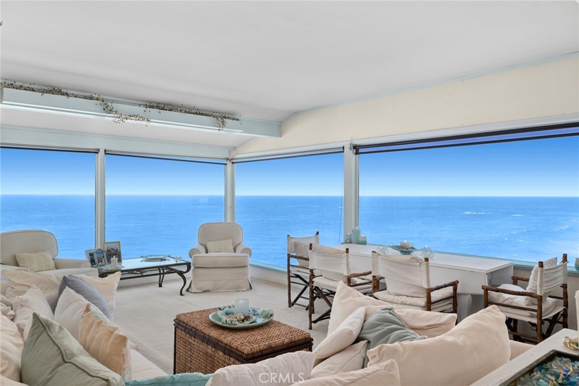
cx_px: 290
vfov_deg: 49.5
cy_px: 193
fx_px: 418
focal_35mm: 26
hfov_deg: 69.4
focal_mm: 26
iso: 125
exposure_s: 1/100
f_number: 8
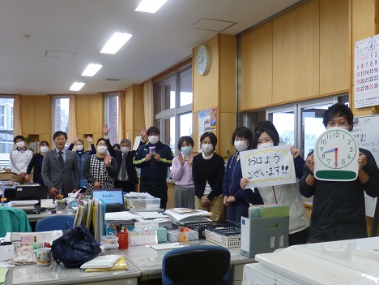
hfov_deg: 45.7
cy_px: 162
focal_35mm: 41
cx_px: 216
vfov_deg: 35.1
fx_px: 449
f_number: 2.9
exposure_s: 1/60
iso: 200
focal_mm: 5.7
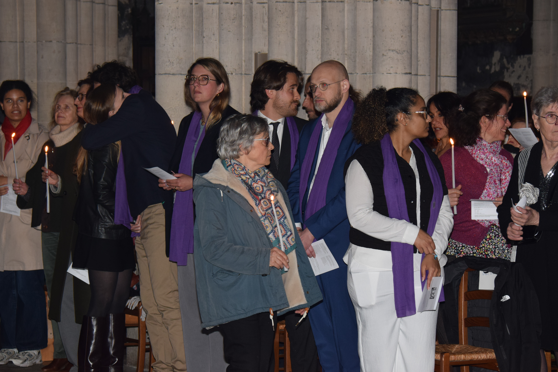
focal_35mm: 129
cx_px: 279
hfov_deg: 15.9
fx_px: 1999
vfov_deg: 10.6
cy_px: 186
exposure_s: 1/60
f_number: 7.1
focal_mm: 86
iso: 1000
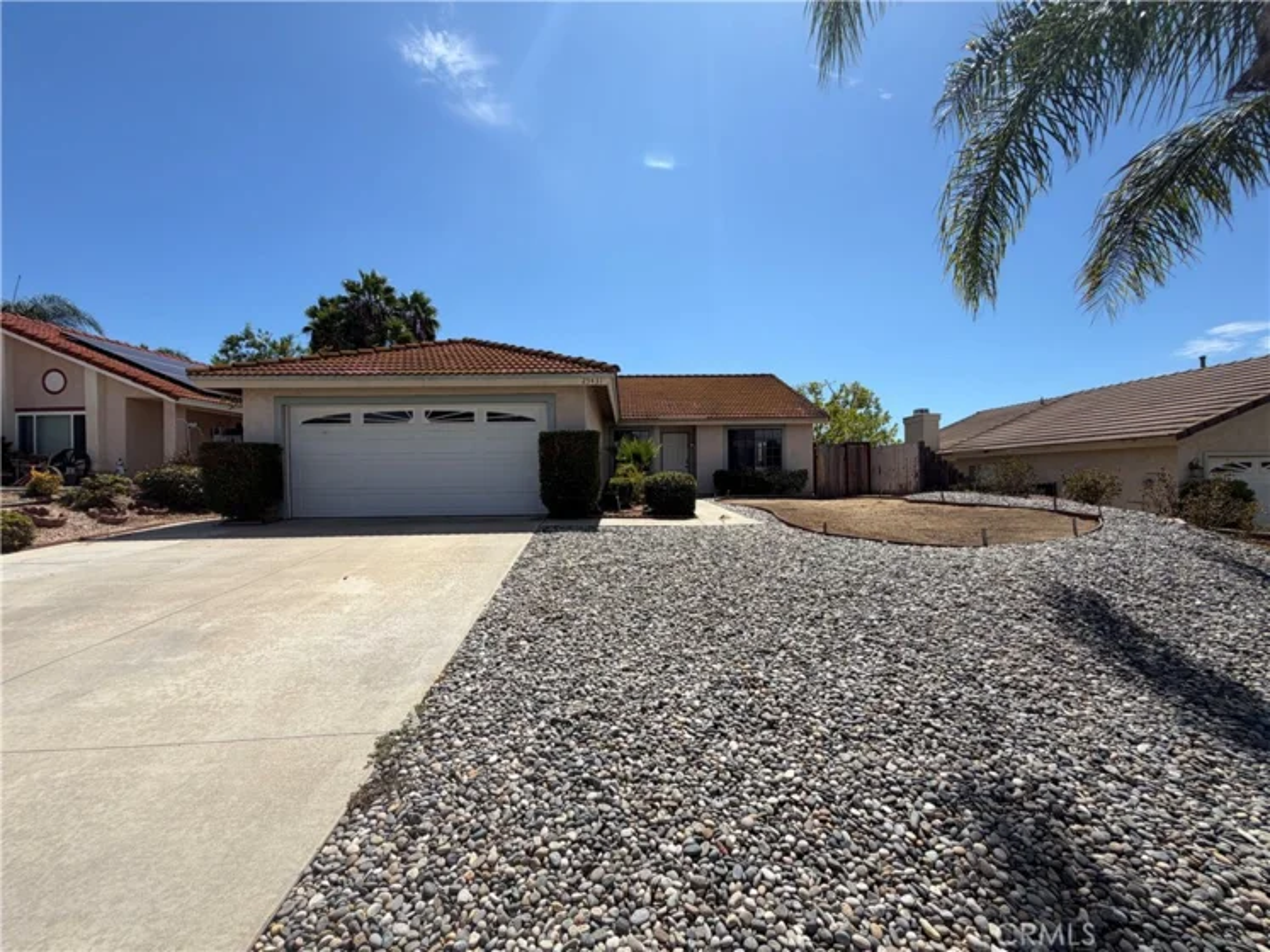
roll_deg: +3.0
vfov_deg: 85.7
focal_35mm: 14
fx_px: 514
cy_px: 476
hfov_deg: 102.1
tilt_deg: +1.6
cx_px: 635
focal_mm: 2.22
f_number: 2.2
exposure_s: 1/1105
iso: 20
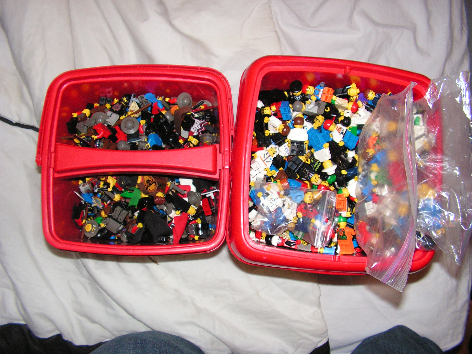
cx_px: 236
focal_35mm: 36
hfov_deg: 51.4
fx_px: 491
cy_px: 177
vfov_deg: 39.7
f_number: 3.2
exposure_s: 1/40
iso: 200
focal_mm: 6
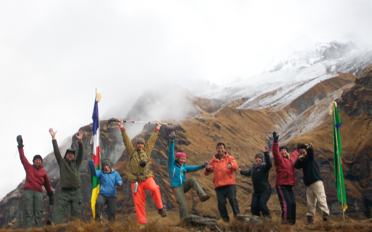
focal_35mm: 102
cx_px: 186
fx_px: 1034
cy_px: 115
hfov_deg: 20.4
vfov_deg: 12.8
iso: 64
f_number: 5.1
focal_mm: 17.1
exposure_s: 1/200
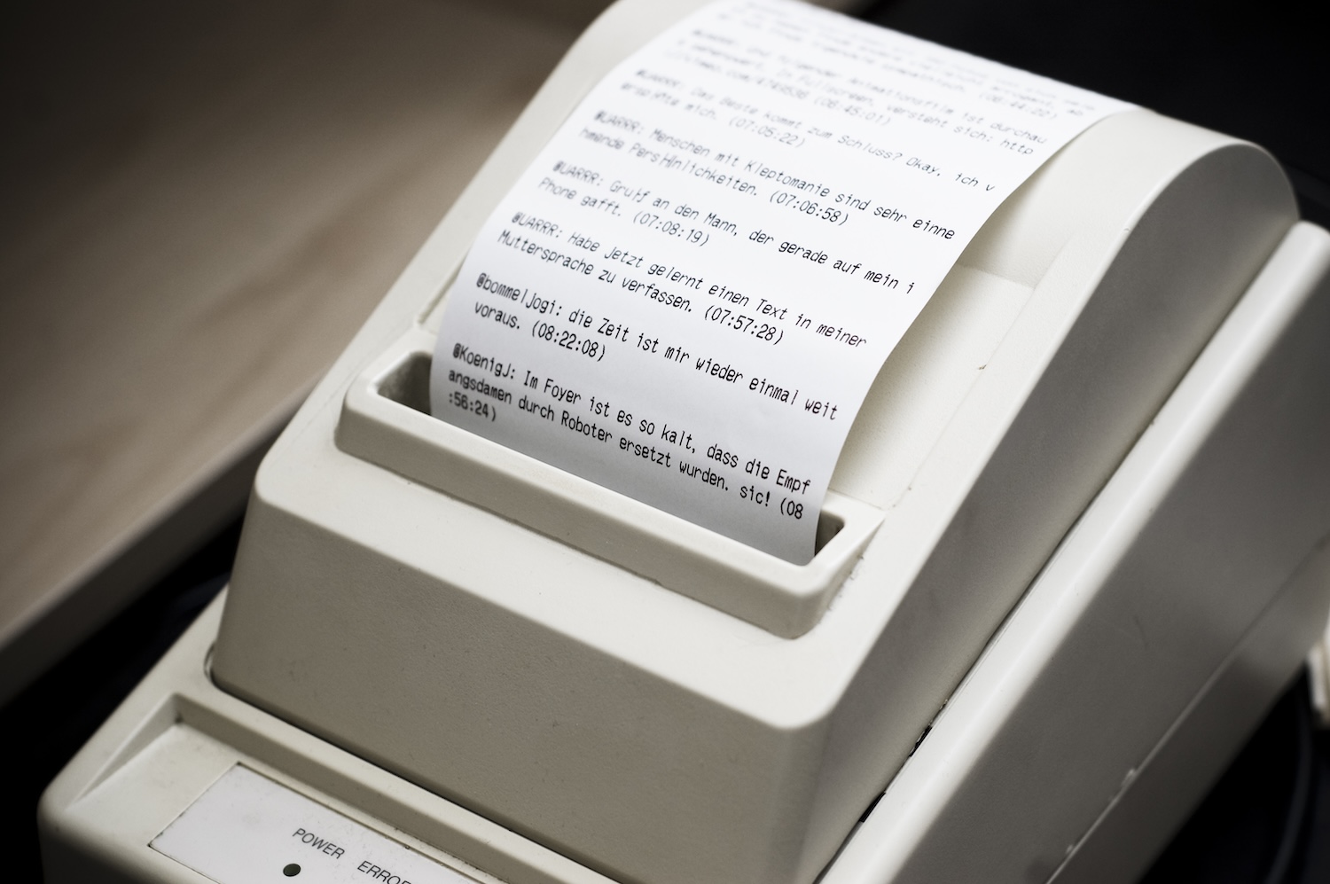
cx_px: 665
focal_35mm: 75
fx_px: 2768
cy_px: 442
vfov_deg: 18.1
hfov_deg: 27.0
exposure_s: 1/60
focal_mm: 50
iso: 200
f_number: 4
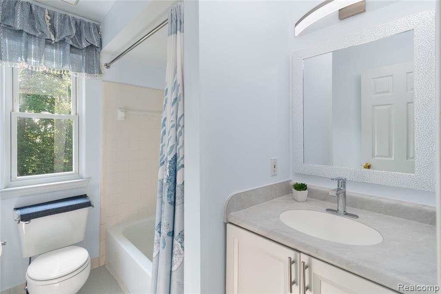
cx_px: 220
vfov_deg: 70.5
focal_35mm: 17
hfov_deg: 93.3
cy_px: 147
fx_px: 208
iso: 250
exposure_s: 1/10
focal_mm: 17
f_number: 8
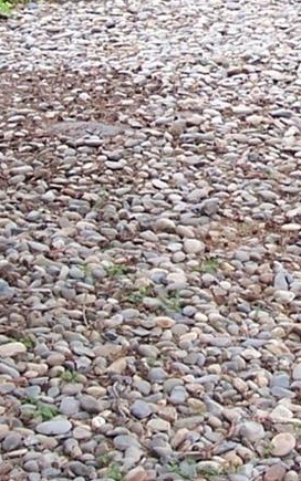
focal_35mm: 139
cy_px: 61
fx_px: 1824
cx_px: 332
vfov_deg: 14.9
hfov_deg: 9.3
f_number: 2.8
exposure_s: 1/180
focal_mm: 6.3
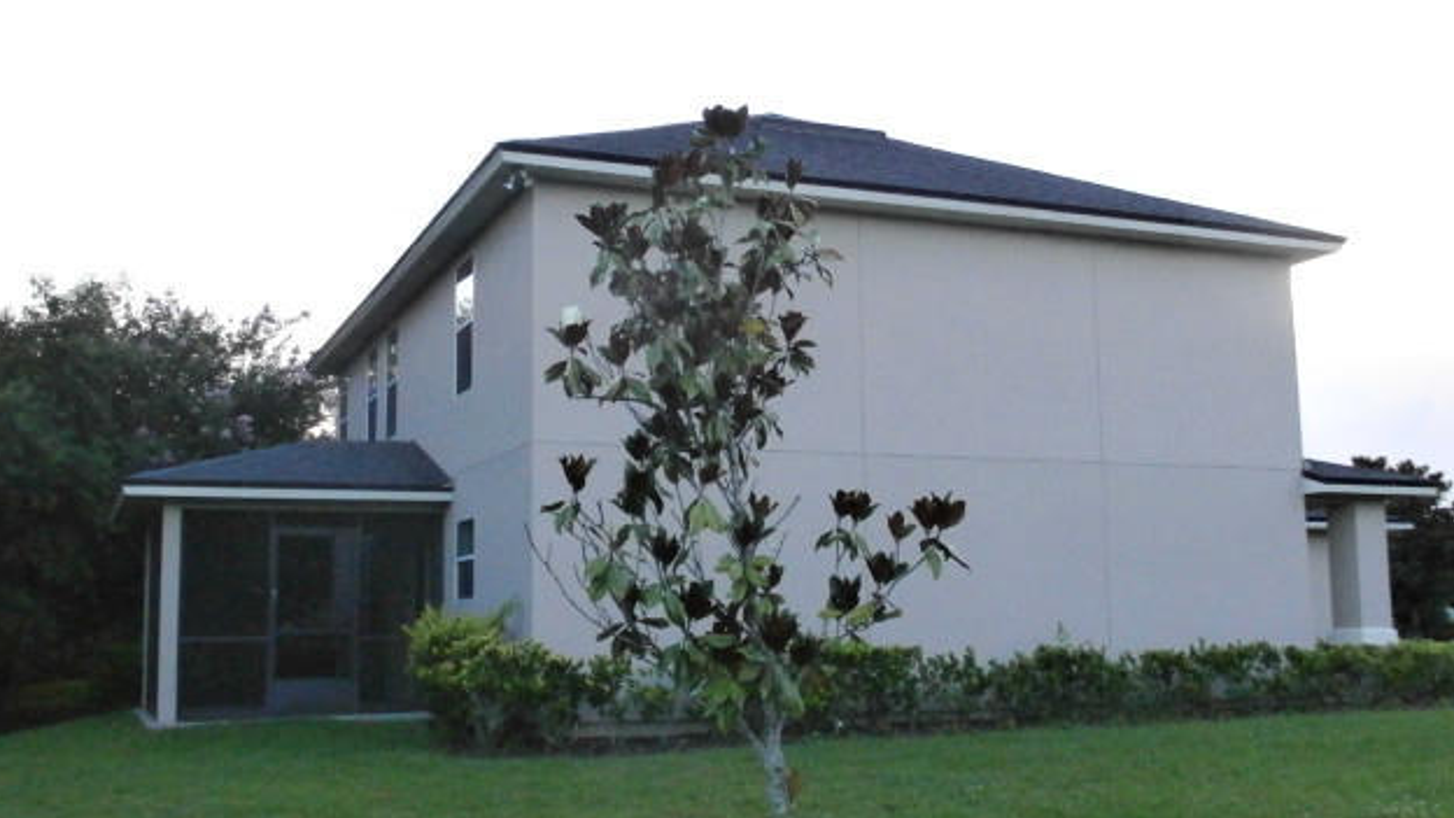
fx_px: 1465
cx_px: 727
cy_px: 450
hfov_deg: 52.8
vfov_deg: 31.2
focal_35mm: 38
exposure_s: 1/400
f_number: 3.4
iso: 800
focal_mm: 6
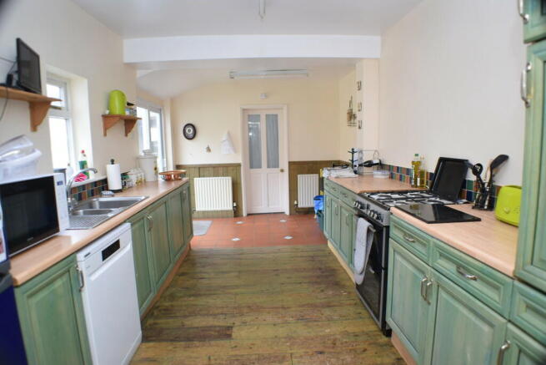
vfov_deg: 48.0
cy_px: 182
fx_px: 410
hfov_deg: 67.4
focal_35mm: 27
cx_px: 273
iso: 400
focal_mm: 18
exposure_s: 1/60
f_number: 4
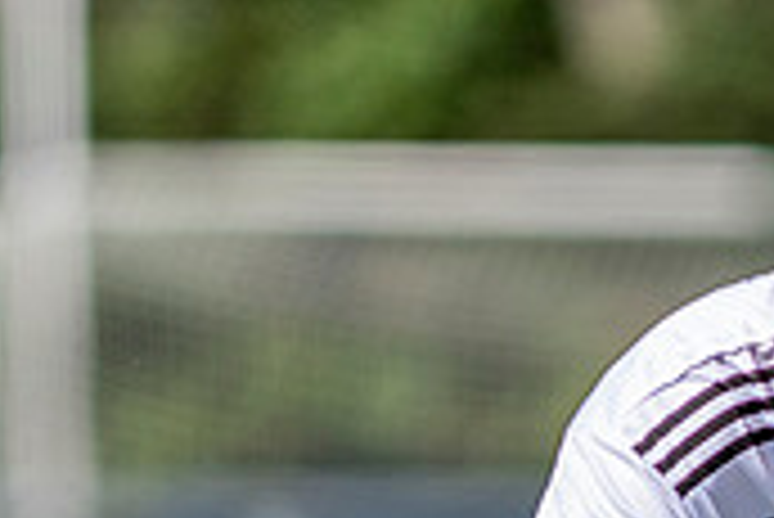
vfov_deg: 0.7
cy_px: 901
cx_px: 827
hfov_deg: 1.0
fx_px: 44993
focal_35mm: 2091
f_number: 2.8
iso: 100
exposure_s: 1/2000
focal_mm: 300
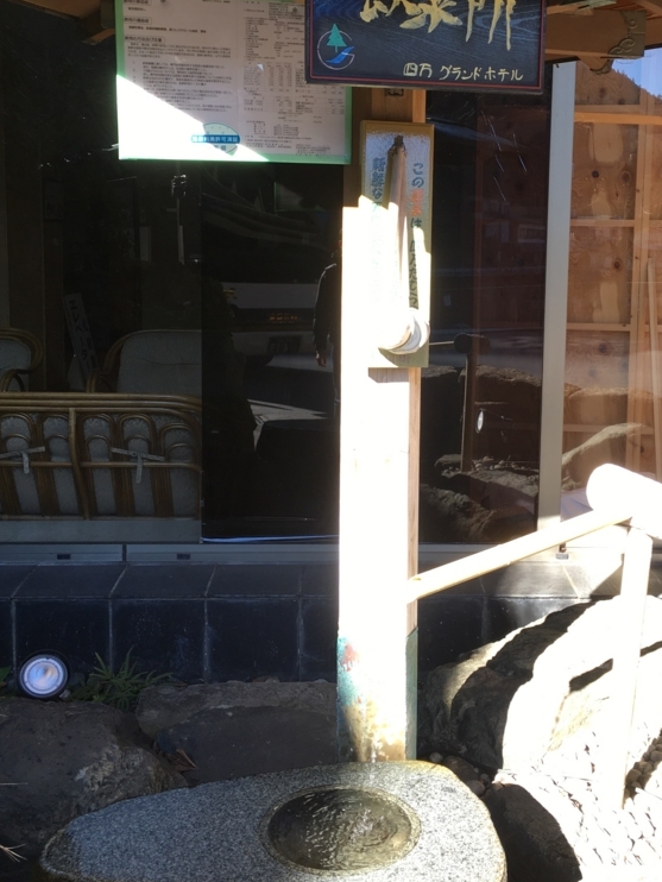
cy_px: 349
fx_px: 1019
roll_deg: +0.2
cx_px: 402
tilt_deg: -6.0
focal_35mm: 40
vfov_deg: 46.5
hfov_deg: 35.8
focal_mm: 4.15
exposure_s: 1/120
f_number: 2.2
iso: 25
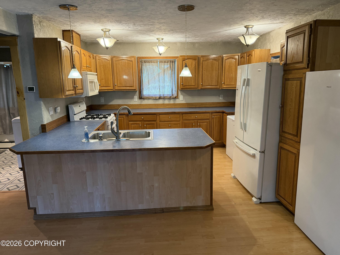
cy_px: 128
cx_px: 170
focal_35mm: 24
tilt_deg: -12.1
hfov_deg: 71.6
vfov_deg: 56.8
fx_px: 236
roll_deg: +0.8
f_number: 1.78
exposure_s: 1/60
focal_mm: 6.76
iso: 400
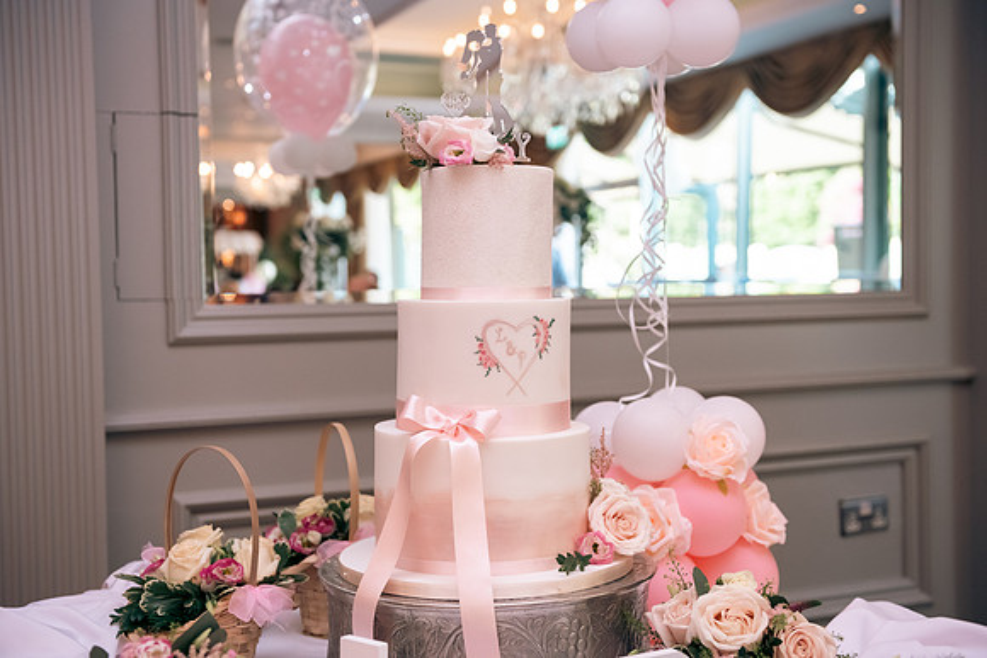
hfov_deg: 43.6
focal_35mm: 45
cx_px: 494
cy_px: 329
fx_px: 1234
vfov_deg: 29.9
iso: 800
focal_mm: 45
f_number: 3.5
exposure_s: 1/160
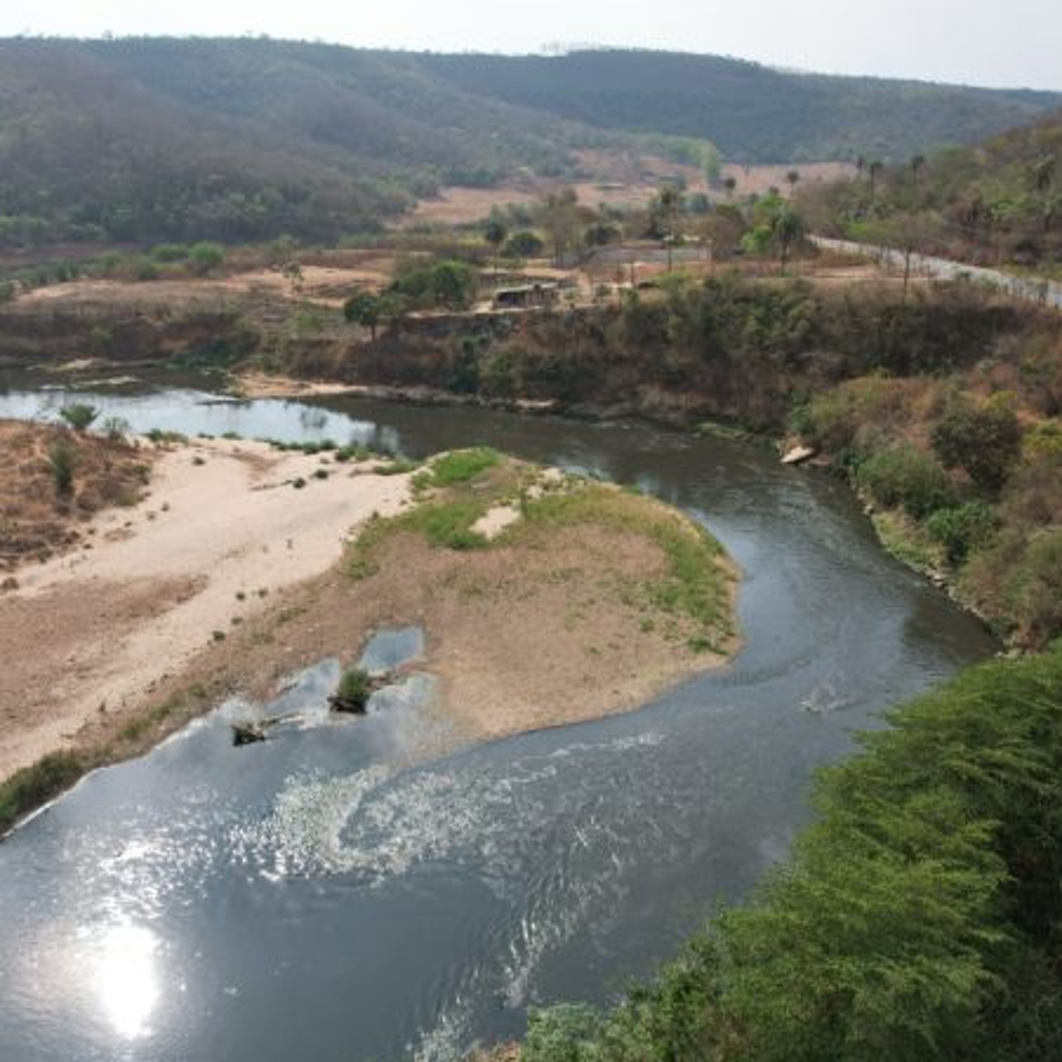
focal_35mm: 29
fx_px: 1007
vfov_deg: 55.6
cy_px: 526
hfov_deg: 55.4
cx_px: 447
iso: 200
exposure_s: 1/1000
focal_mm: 8.38
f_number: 2.8
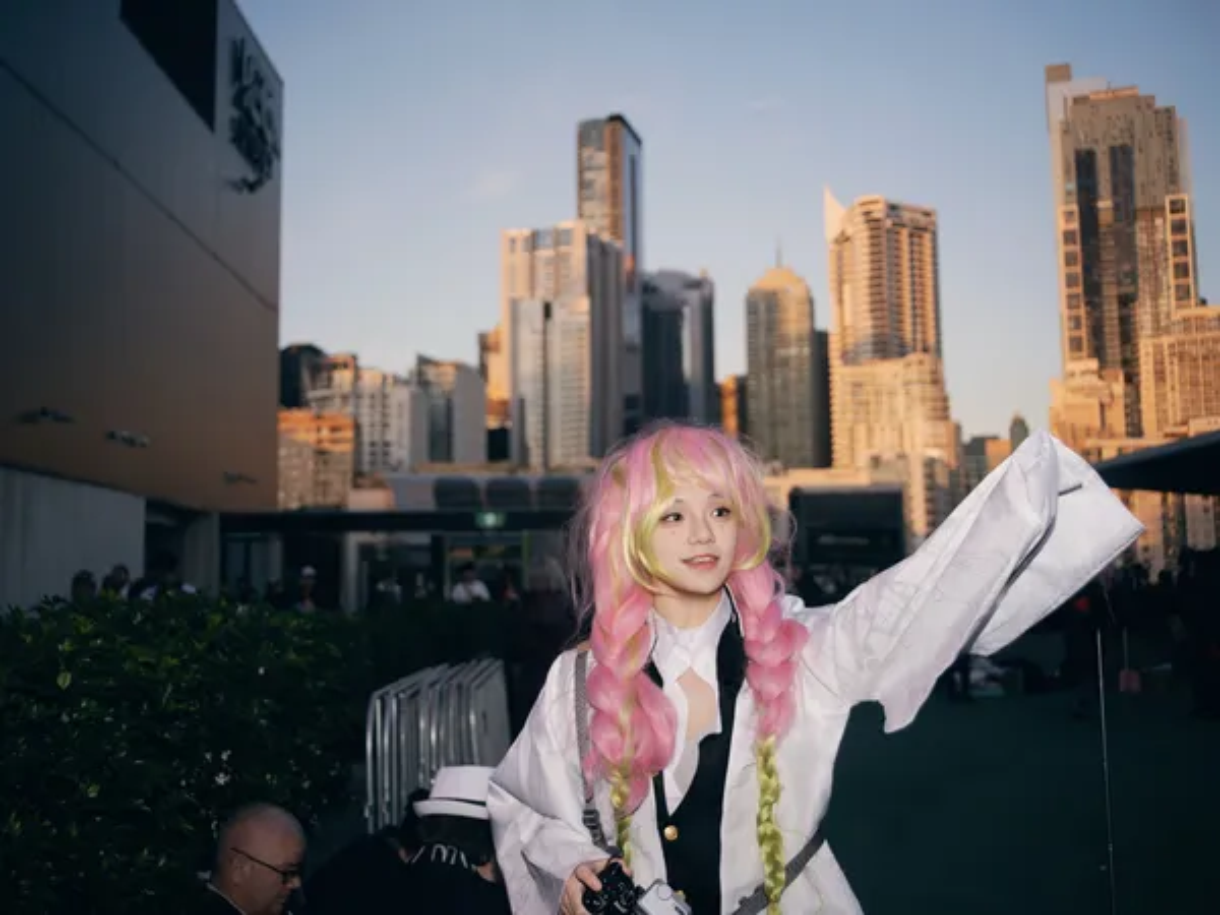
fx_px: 1445
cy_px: 458
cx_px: 610
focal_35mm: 41
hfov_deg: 45.8
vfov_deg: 35.1
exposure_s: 1/125
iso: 250
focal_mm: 52
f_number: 5.6
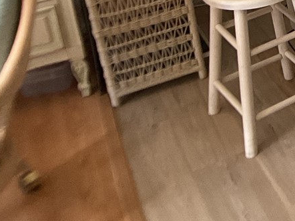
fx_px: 894
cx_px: 519
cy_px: -146
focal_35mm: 105
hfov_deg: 16.1
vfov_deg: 13.0
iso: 125
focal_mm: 3
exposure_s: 1/60
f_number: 1.8
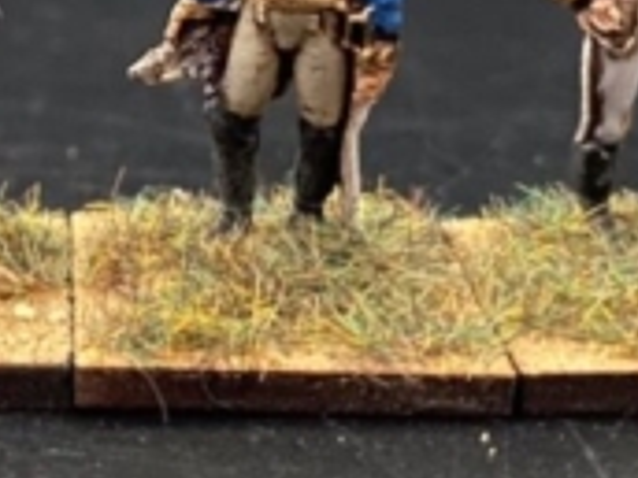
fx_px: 1788
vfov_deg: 15.0
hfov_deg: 19.4
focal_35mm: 97
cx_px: -56
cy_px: -4
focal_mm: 4.25
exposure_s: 1/12
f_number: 1.8
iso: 500
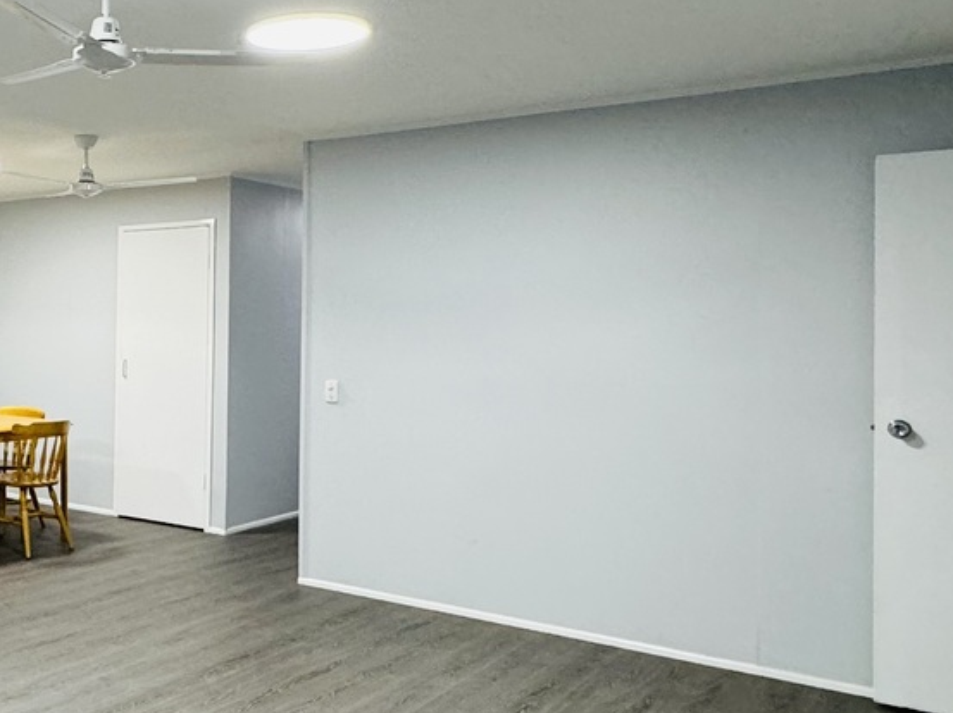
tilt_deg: +0.3
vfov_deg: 37.7
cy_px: 328
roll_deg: -1.0
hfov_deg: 42.6
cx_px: 10
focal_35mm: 38
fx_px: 1045
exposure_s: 1/100
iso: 250
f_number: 2.2
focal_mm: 2.22
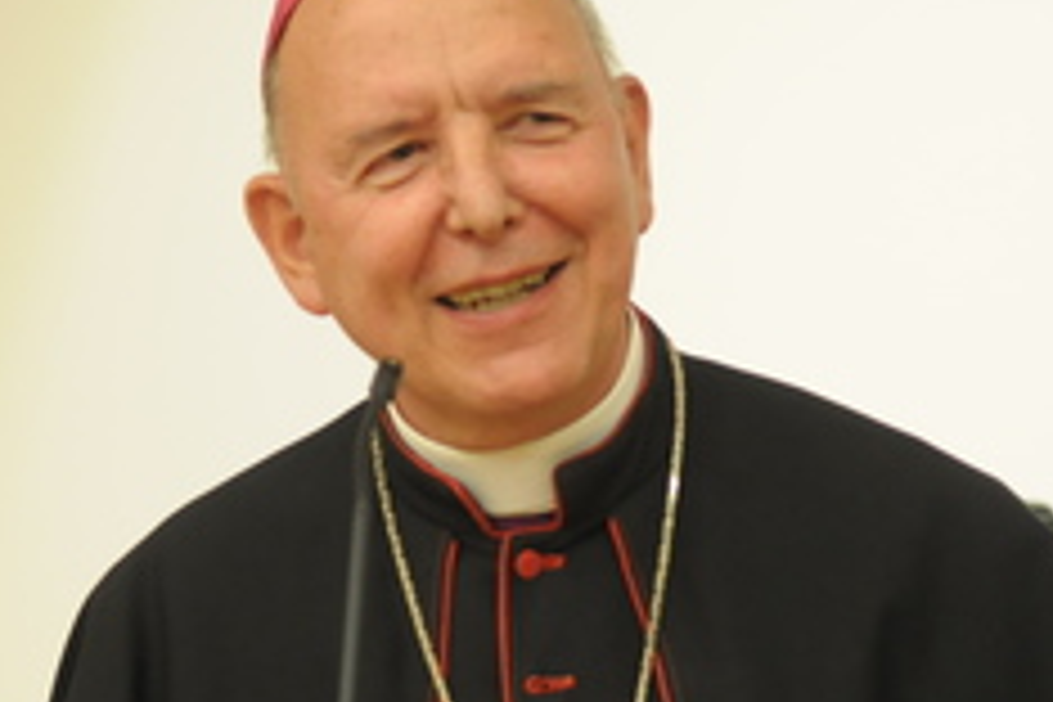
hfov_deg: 16.1
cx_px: 572
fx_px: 3714
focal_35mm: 127
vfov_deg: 10.8
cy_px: 536
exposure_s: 1/80
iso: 800
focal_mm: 44
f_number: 2.8
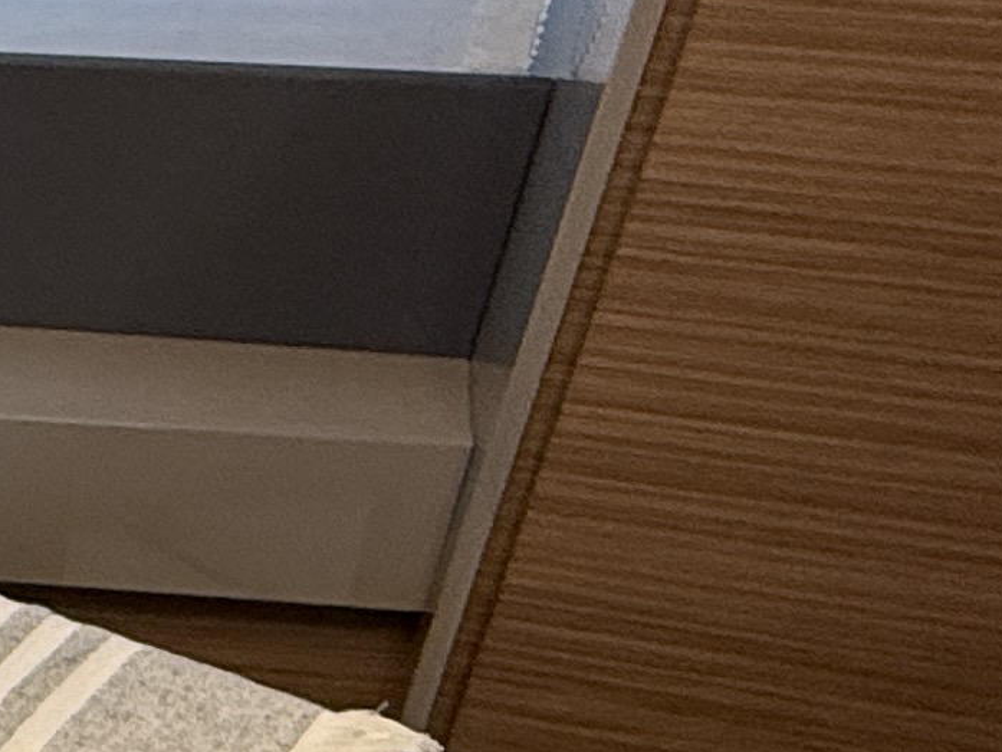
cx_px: -818
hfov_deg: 18.6
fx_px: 2345
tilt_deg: -33.2
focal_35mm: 81
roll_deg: +1.7
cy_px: 802
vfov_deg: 17.7
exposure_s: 1/99
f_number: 2.2
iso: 200
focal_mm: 2.22
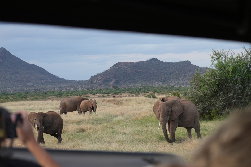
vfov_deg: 13.0
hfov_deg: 19.5
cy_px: 82
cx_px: 133
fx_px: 732
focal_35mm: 105
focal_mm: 65
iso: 250
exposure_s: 1/160
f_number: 4
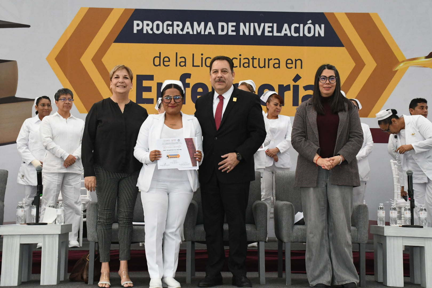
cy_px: 144
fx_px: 684
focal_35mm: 57
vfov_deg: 23.8
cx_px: 216
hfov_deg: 35.1
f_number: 11
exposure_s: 1/125
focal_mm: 38
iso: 3200
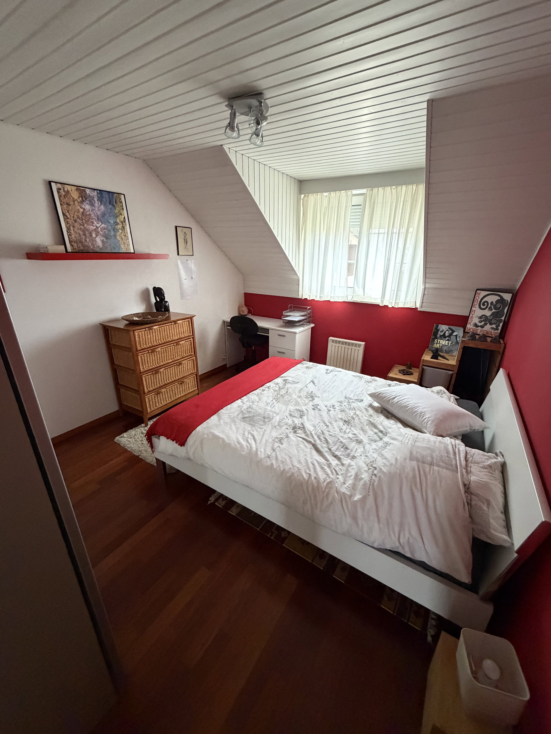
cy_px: 367
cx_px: 276
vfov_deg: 102.1
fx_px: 297
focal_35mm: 14
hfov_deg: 85.7
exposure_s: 1/60
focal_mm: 2.22
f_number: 2.2
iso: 800
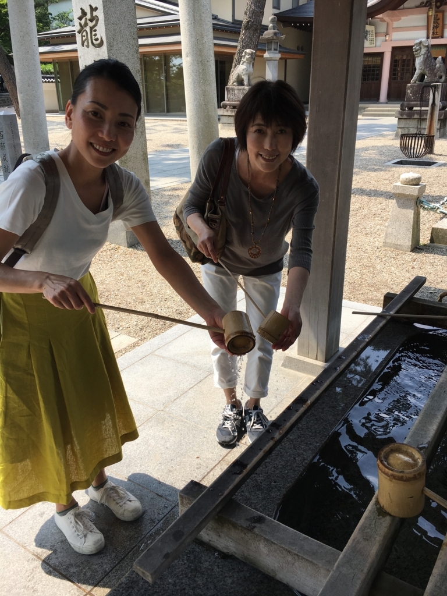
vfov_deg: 61.7
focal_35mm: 29
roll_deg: +0.5
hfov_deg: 48.2
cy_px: 298
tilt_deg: -22.1
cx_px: 224
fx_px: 499
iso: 25
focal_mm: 4.15
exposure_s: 1/549
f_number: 2.2
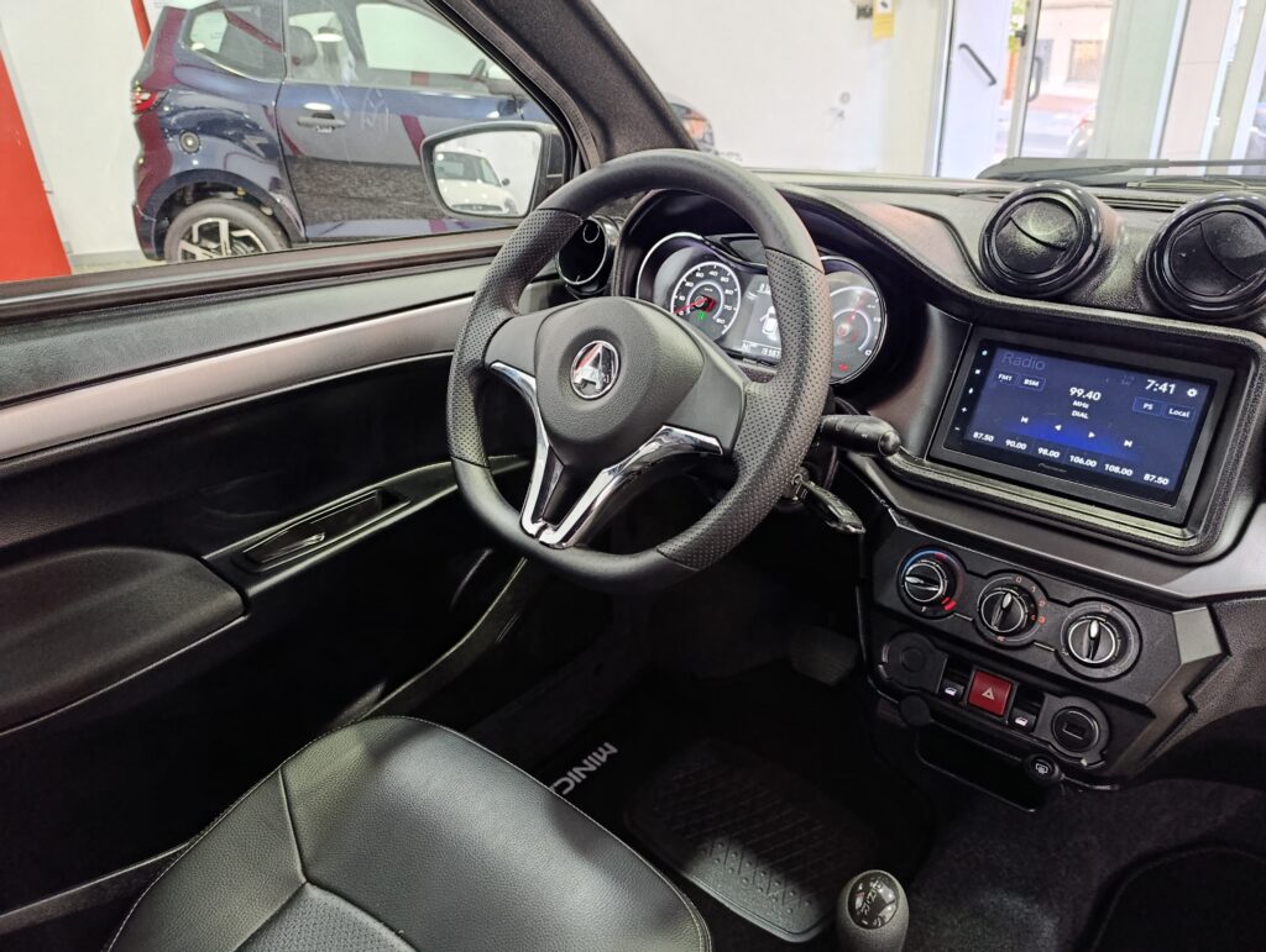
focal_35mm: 23
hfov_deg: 73.8
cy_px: 476
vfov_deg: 59.0
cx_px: 633
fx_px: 842
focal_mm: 6.11
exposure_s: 1/50
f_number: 1.65
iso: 1248
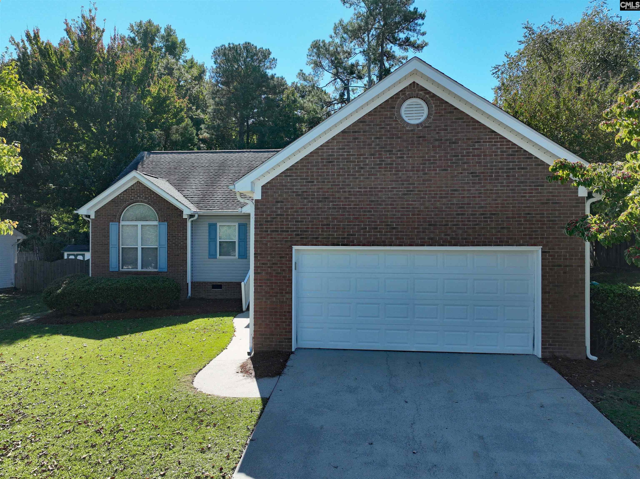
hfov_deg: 71.6
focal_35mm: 24
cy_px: 240
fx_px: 444
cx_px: 320
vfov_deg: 56.8
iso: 200
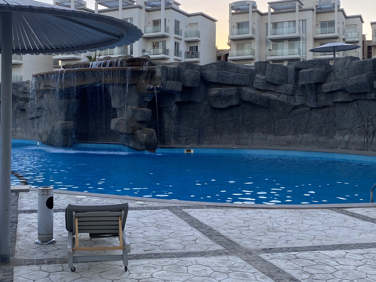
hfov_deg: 42.2
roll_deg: +0.1
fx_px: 478
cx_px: 115
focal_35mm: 44
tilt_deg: +0.7
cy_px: 117
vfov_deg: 32.8
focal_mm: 4.25
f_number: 1.8
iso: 32
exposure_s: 1/502
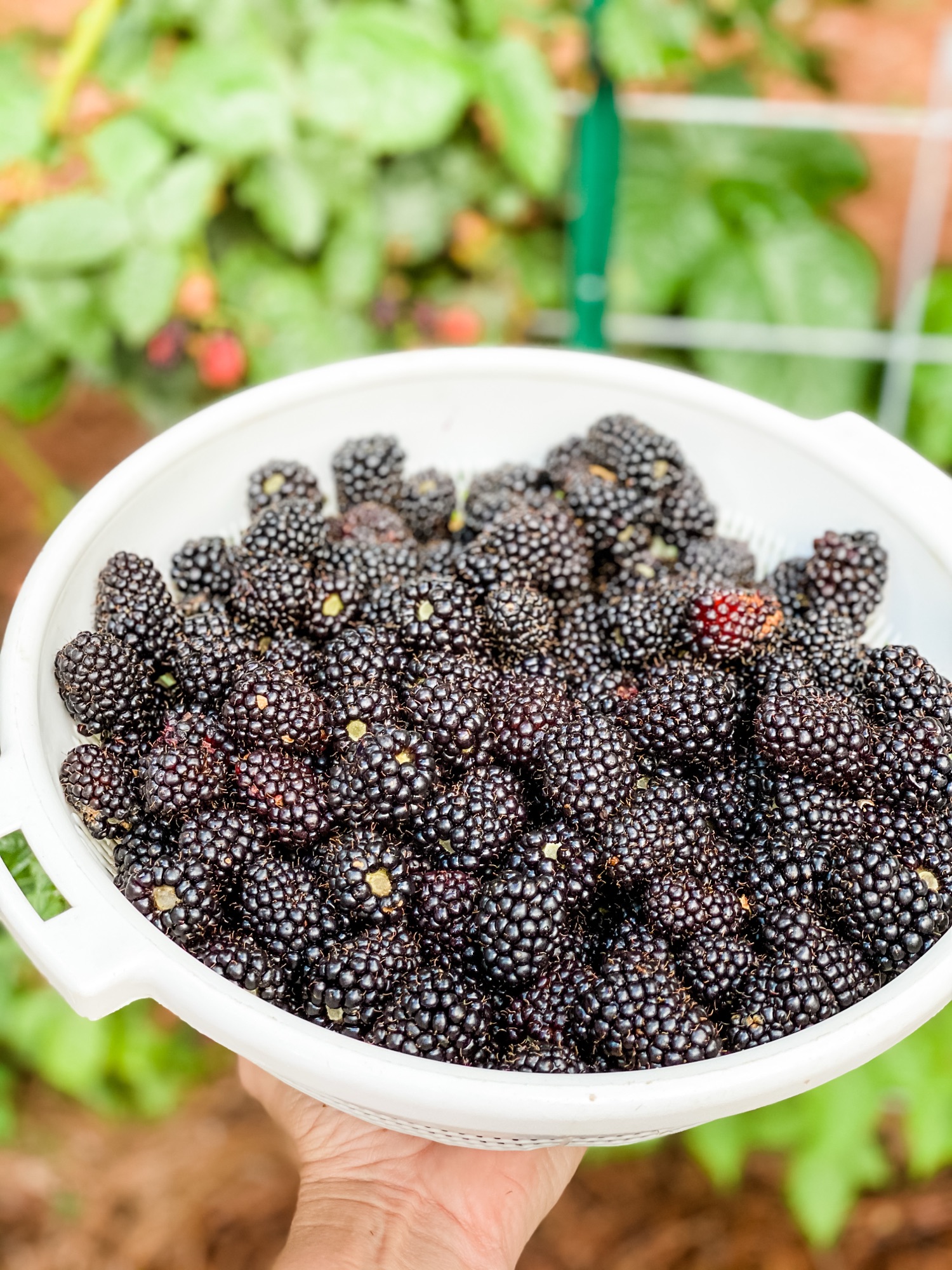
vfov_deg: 36.8
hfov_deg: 28.0
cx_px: 476
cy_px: 635
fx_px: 1907
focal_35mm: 52
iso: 50
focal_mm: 6
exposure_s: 1/120
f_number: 2
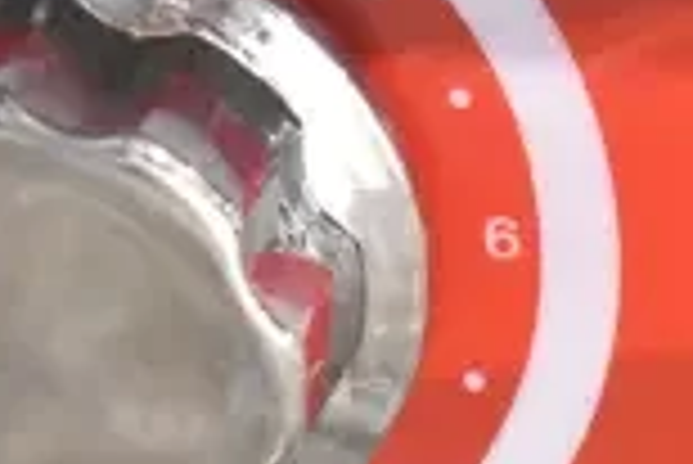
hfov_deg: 6.1
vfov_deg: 4.2
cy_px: 628
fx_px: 6300
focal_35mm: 327
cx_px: 1346
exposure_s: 1/100
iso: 12800
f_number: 5.6
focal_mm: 55
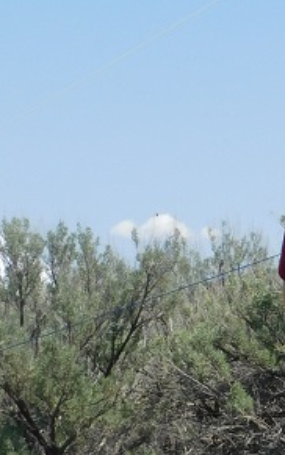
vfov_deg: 7.8
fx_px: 3341
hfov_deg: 4.8
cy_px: 83
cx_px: 584
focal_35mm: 269
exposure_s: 1/800
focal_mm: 14.2
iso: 125
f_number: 4.4
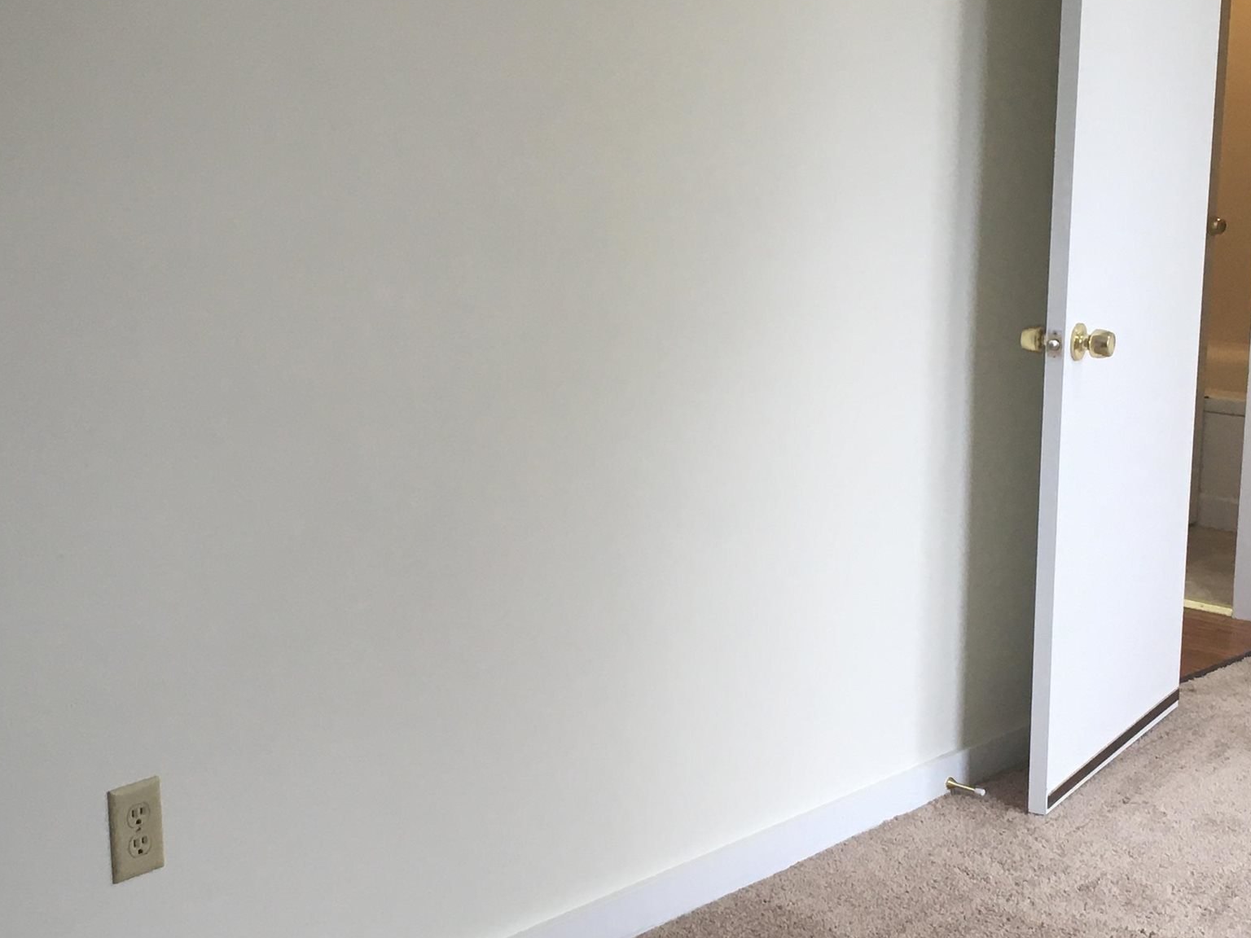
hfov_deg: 33.2
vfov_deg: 25.2
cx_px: 605
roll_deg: +1.0
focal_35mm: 58
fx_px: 2096
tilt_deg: -14.6
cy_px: 548
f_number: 2.2
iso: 25
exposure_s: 1/30
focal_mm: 4.15
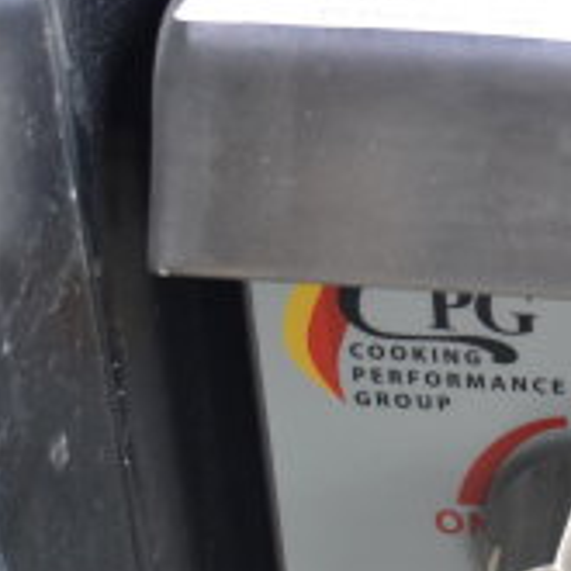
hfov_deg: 9.9
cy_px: 566
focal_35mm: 170
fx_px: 3173
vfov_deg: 10.2
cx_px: 882
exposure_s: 1/60
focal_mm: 36
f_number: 4.8
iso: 640
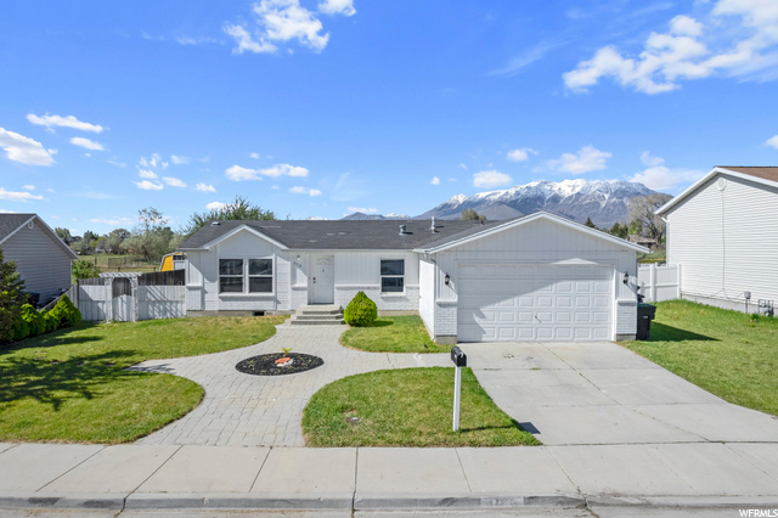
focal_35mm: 22
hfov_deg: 78.6
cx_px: 389
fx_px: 475
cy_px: 259
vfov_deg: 57.2
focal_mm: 8.38
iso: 100
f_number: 2.8
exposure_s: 1/2500
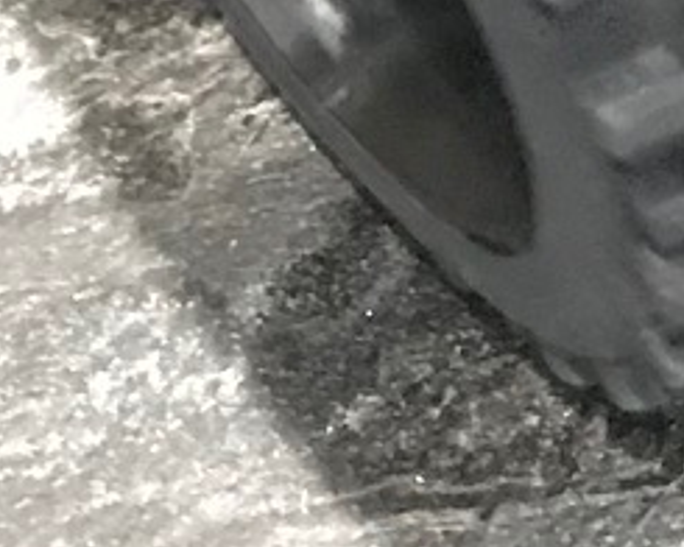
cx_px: 1315
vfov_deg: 6.4
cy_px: -929
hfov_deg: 8.2
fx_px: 4555
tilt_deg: -49.4
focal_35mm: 225
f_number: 1.8
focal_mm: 3.99
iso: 125
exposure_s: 1/4
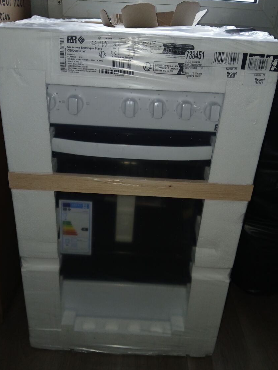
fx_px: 332
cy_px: 195
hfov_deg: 45.4
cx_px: 125
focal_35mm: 31
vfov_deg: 58.3
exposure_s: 1/50
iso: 64
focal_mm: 3.98
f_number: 1.8
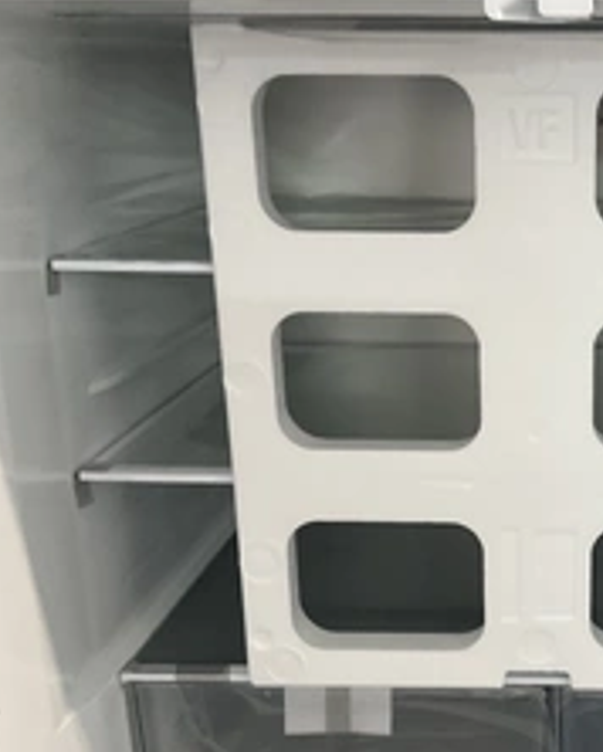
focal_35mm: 51
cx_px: 569
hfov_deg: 28.3
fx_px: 1136
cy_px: 437
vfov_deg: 36.5
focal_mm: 3
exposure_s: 1/60
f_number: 1.8
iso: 160
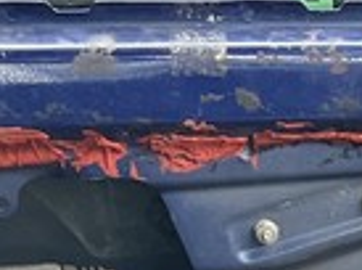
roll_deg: -2.6
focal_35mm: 195
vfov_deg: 6.9
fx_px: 2034
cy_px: 762
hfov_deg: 8.6
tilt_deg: -33.2
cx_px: 1046
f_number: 1.5
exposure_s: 1/140
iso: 64
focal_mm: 5.7
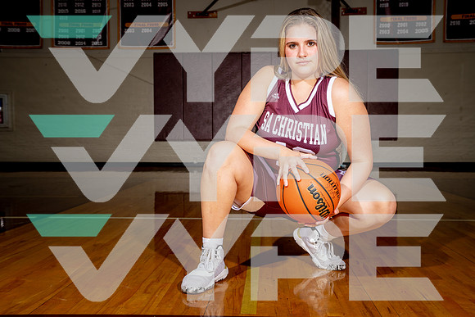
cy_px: 158
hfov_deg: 49.5
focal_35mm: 39
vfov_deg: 34.2
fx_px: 515
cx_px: 238
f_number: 6.3
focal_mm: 39
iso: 100
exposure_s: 1/250
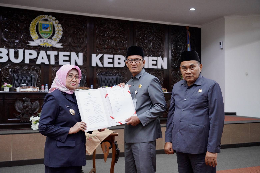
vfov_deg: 35.9
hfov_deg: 51.9
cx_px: 130
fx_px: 267
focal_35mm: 37
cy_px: 86
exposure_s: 1/125
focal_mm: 37
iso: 3200
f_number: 4
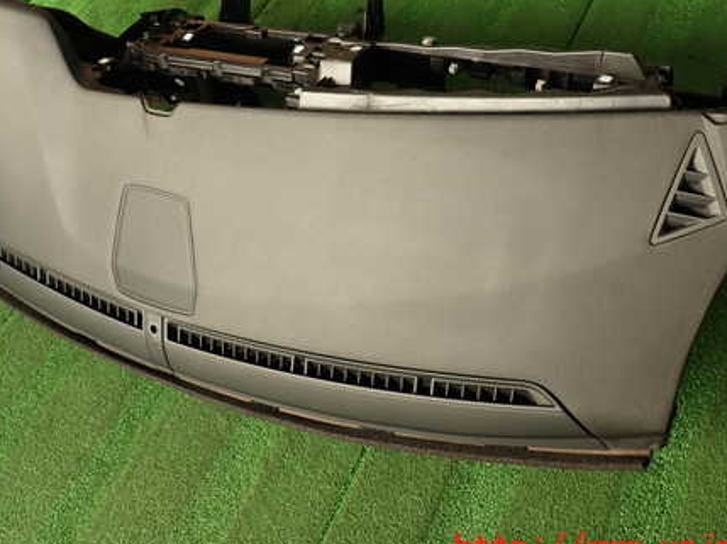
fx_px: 734
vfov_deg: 40.2
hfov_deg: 52.6
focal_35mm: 35
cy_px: 190
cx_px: 329
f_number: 2.8
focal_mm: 4.5
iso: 100
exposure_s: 1/80
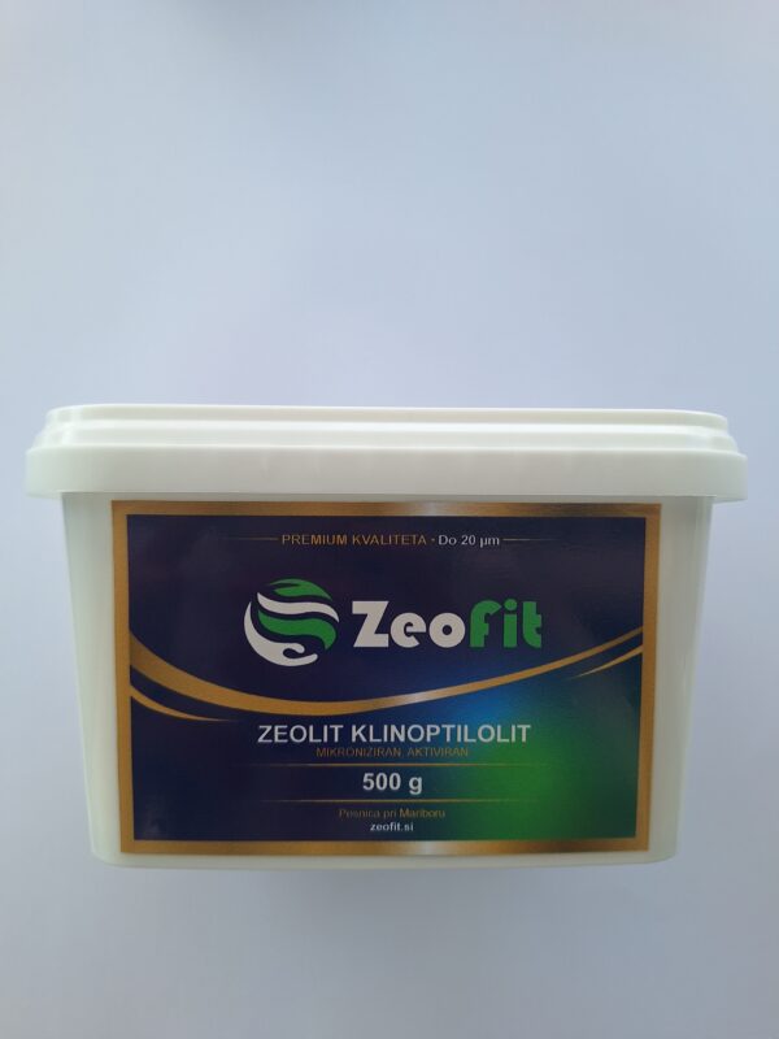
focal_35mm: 23
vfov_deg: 73.9
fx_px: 690
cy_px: 520
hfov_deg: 58.9
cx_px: 390
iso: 40
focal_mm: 5.54
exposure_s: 1/231
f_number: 1.8
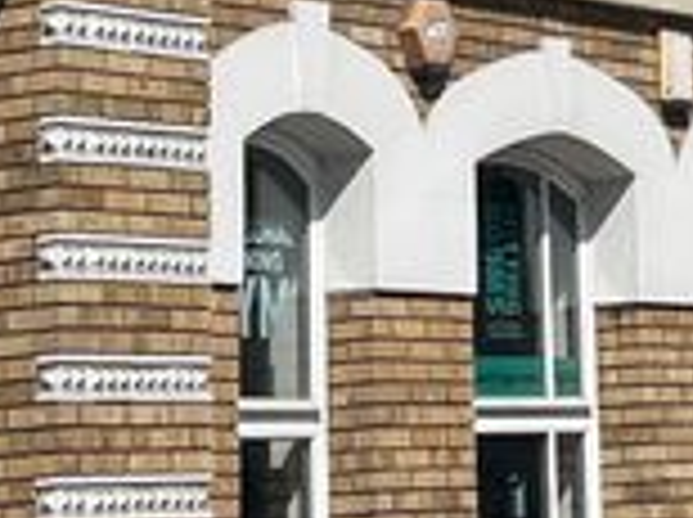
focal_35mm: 188
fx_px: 3758
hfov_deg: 10.4
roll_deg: +3.2
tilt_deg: +17.5
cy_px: -642
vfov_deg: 7.5
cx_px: 828
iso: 50
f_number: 1.6
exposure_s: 1/7353
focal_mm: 5.1
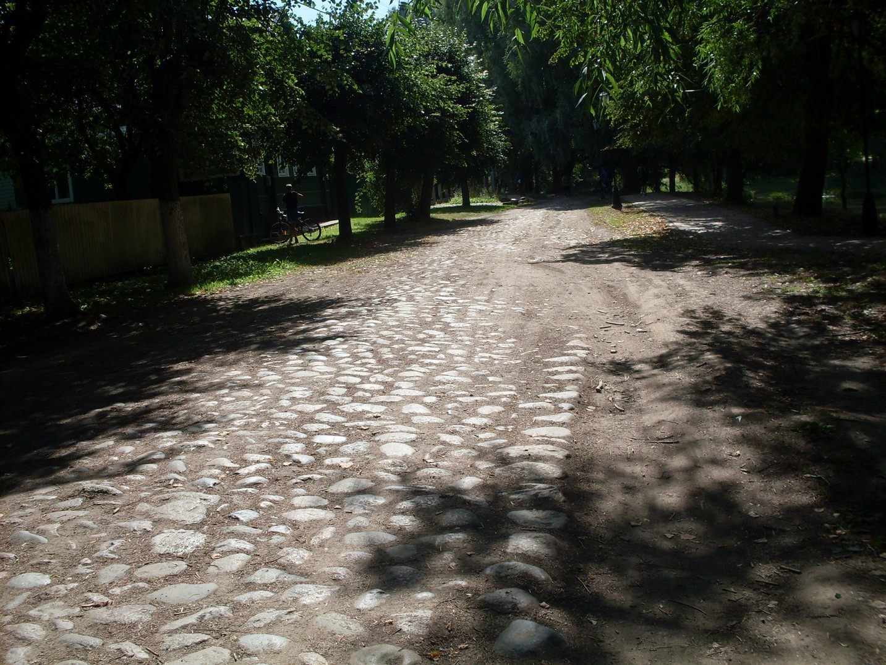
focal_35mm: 38
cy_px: 332
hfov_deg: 49.0
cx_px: 443
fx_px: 973
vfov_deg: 37.7
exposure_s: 1/180
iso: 80
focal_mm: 6.3
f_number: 8.4
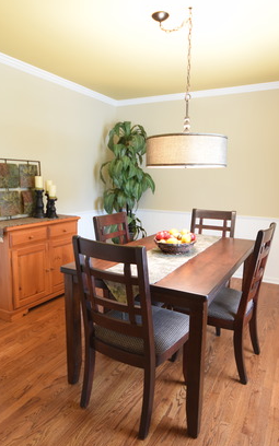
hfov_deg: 51.1
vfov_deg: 74.8
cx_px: 146
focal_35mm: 24
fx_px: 292
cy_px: 220
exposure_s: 1/2.5
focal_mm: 10
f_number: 4
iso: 200
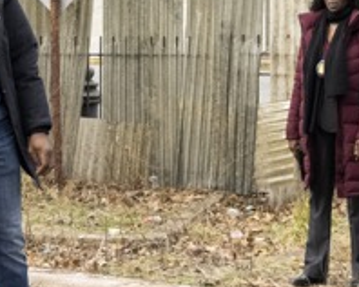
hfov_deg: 16.8
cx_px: 96
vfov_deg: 13.5
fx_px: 1210
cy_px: 90
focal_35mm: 114
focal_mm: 32
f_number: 5.6
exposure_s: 1/2500
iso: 4000
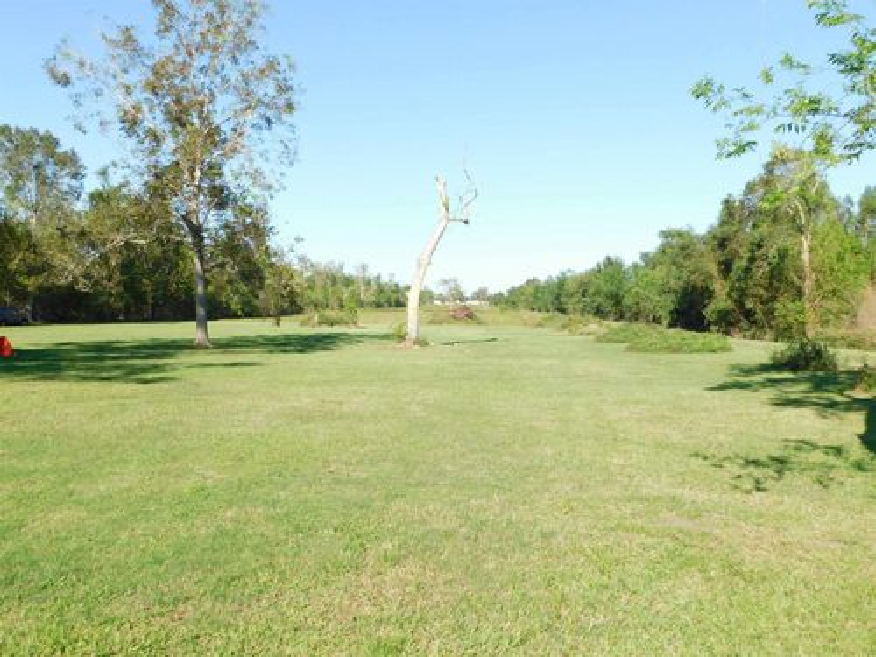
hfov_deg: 60.0
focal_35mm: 30
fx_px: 759
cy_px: 328
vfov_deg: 46.8
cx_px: 438
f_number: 3.2
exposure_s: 1/800
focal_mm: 5.3
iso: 125
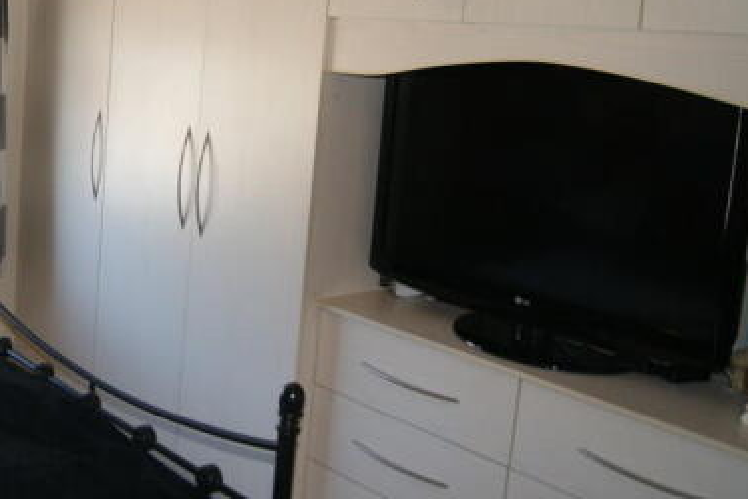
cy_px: 186
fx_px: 977
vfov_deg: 28.6
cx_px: 172
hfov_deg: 40.5
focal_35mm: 47
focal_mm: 18
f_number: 3.5
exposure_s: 1/160
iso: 400
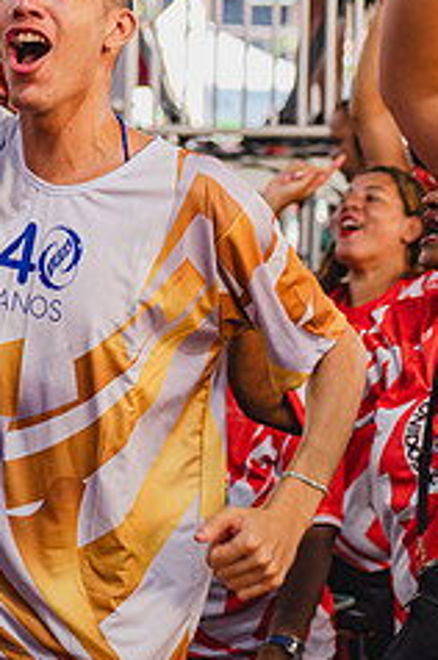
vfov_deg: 12.7
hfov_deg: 8.5
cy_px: 116
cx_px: 49
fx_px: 2947
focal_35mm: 161
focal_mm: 85
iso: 1600
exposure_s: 1/400
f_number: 4.5
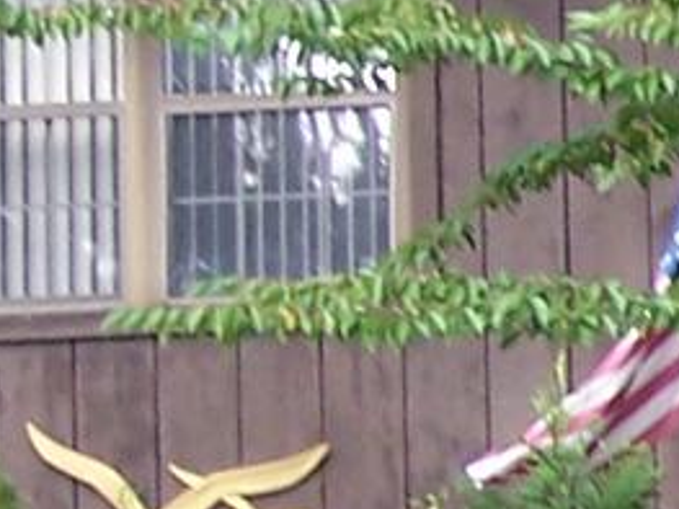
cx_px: 1930
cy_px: 452
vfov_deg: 5.0
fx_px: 5803
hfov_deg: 6.2
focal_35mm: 296
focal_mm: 6.3
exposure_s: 1/80
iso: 80
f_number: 2.8
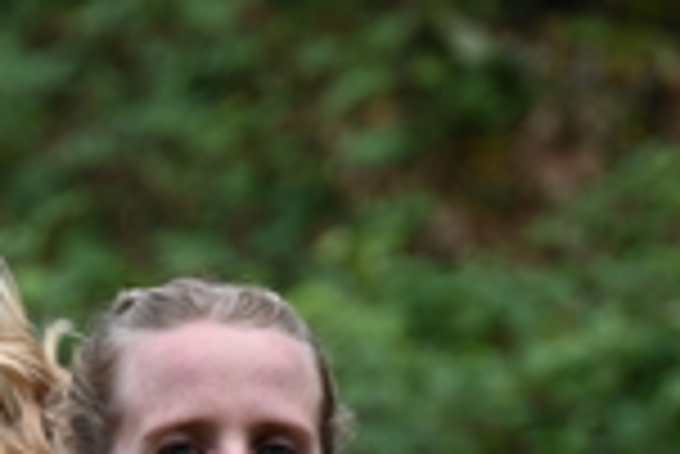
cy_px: 748
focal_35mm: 727
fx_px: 13745
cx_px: 63
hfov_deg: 2.8
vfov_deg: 1.9
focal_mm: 200
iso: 400
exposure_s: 1/320
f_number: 6.3
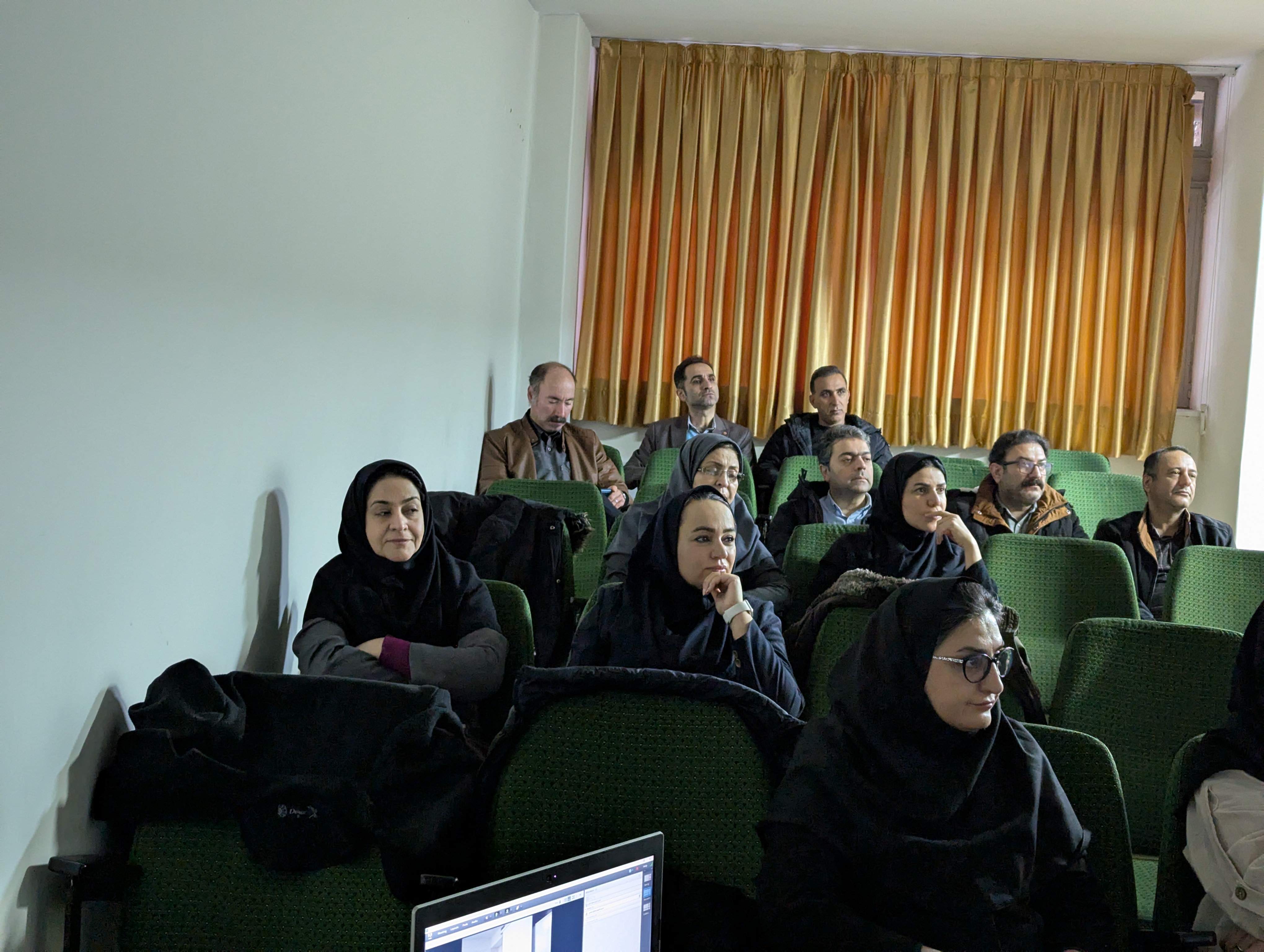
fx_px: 1755
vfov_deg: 30.3
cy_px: 476
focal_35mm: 48
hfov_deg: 39.6
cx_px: 632
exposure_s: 1/20
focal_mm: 6.81
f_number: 1.85
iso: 619
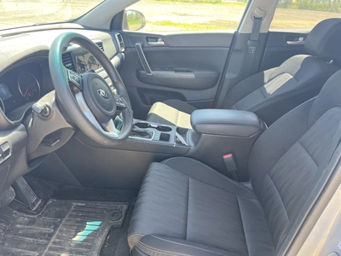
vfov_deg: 53.1
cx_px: 170
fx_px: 256
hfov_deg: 67.3
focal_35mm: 26
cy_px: 128
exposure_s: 1/122
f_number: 1.6
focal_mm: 5.1
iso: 64
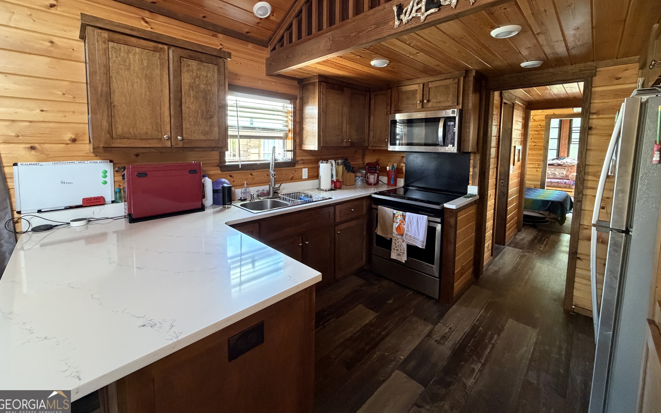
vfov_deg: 74.0
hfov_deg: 101.5
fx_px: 270
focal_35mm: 15
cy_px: 165
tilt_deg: -4.5
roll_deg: -0.6
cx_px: 330
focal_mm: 2.22
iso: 640
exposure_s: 1/60
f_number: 2.2
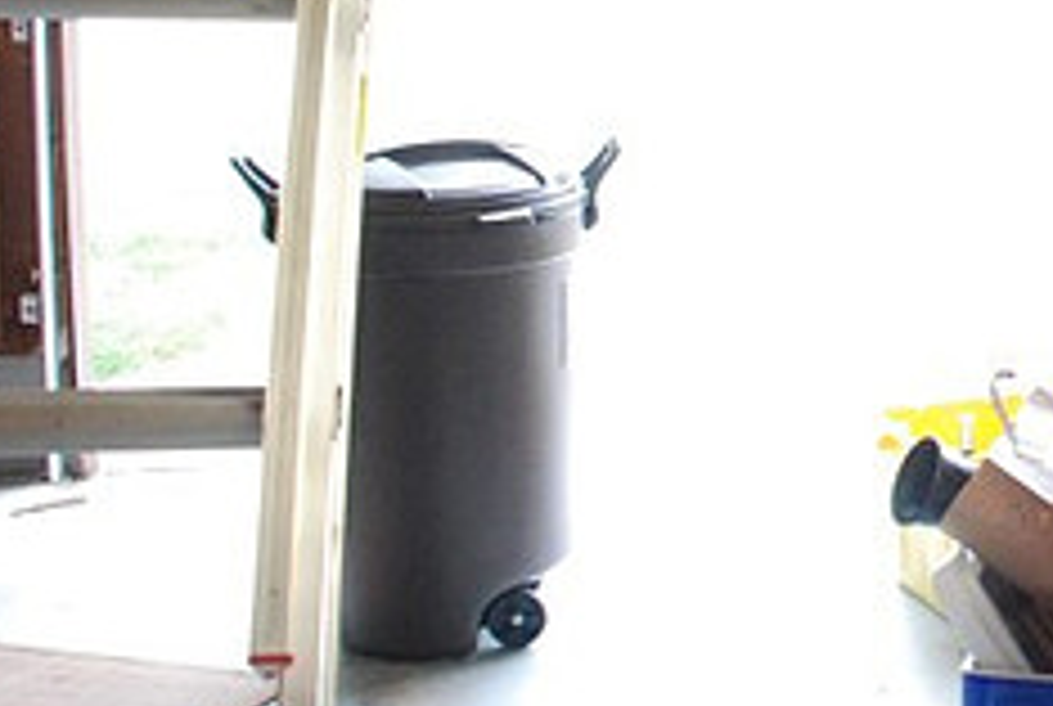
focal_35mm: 67
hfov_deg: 26.8
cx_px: 1242
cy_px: 56
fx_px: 1963
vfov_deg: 20.0
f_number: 4
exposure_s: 1/15
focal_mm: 18
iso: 1600
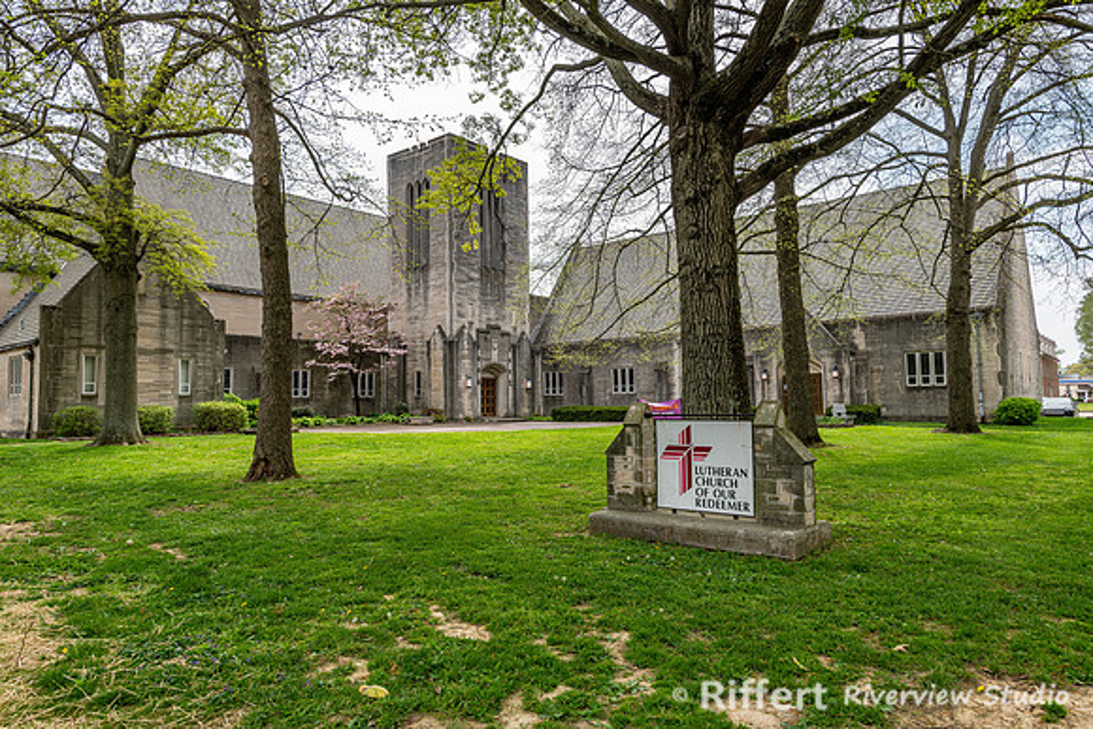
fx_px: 729
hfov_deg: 73.7
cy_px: 364
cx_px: 546
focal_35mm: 24
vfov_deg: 53.2
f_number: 8
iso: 220
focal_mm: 24
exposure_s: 1/160
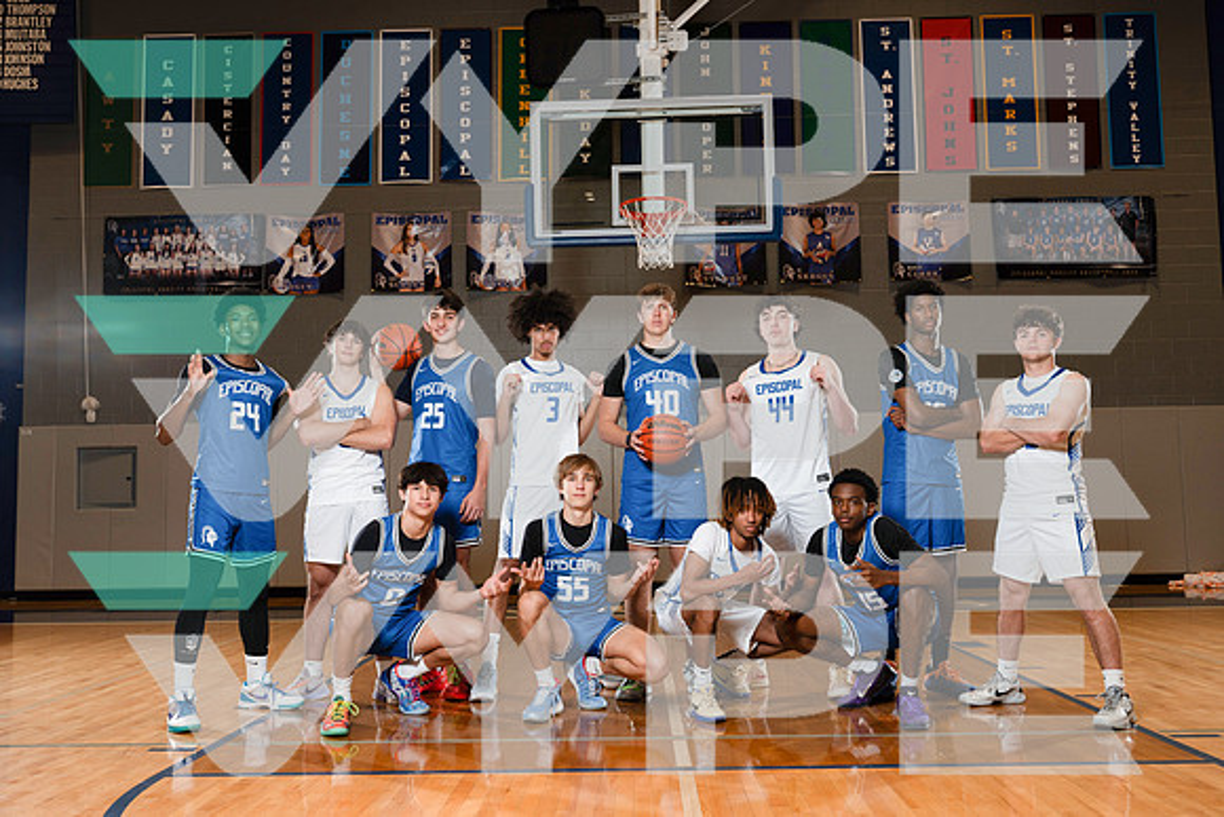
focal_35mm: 34
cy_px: 408
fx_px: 1156
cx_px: 612
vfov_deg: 38.9
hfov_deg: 55.8
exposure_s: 1/250
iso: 400
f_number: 5.6
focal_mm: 34
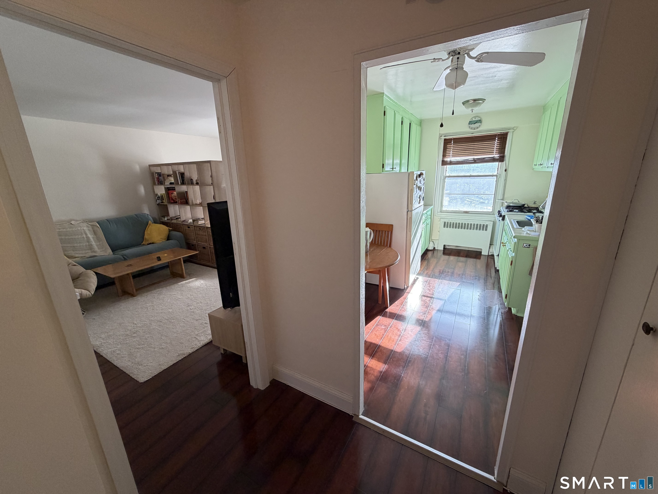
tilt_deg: -15.7
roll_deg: +2.3
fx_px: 266
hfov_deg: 102.1
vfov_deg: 85.7
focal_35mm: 14
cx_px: 329
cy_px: 247
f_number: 2.2
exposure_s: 1/120
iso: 160
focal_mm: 2.22
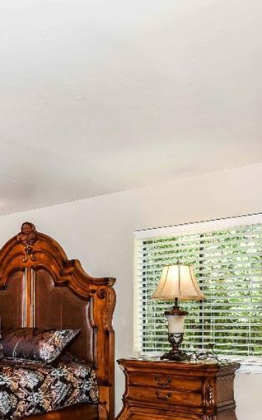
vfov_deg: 42.9
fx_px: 515
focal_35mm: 45
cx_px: 27
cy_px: 320
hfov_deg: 27.5
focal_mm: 15
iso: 400
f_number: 7.1
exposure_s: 1/320
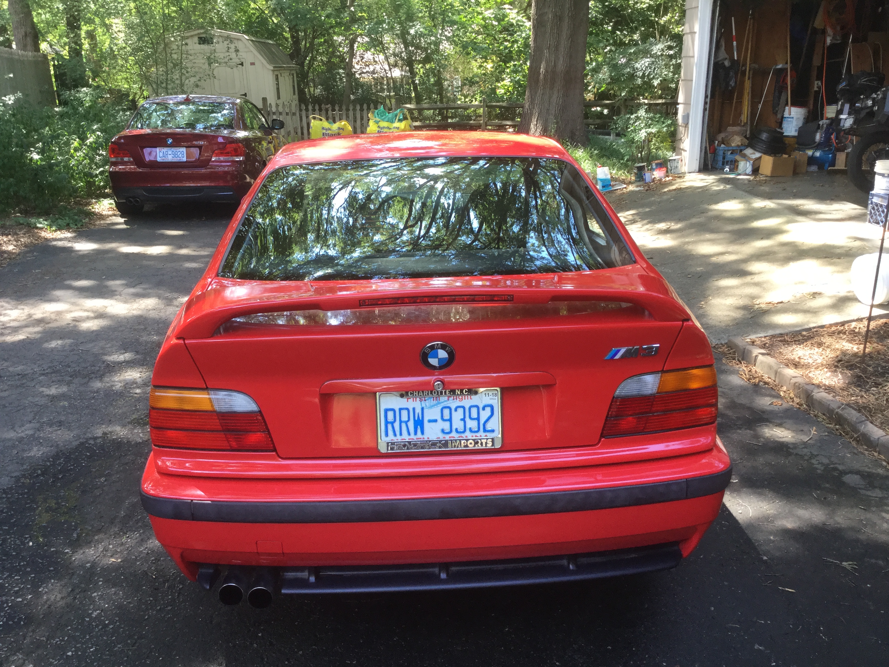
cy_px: 334
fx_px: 796
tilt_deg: -17.6
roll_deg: +1.3
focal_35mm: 31
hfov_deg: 58.4
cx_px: 444
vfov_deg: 45.4
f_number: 2.4
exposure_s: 1/40
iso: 25
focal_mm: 3.3
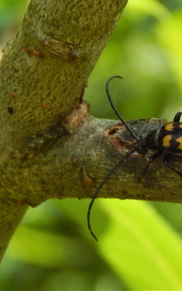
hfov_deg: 7.0
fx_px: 1476
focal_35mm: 186
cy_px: 145
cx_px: 166
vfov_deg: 11.3
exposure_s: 1/125
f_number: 4.8
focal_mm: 23.4
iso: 125
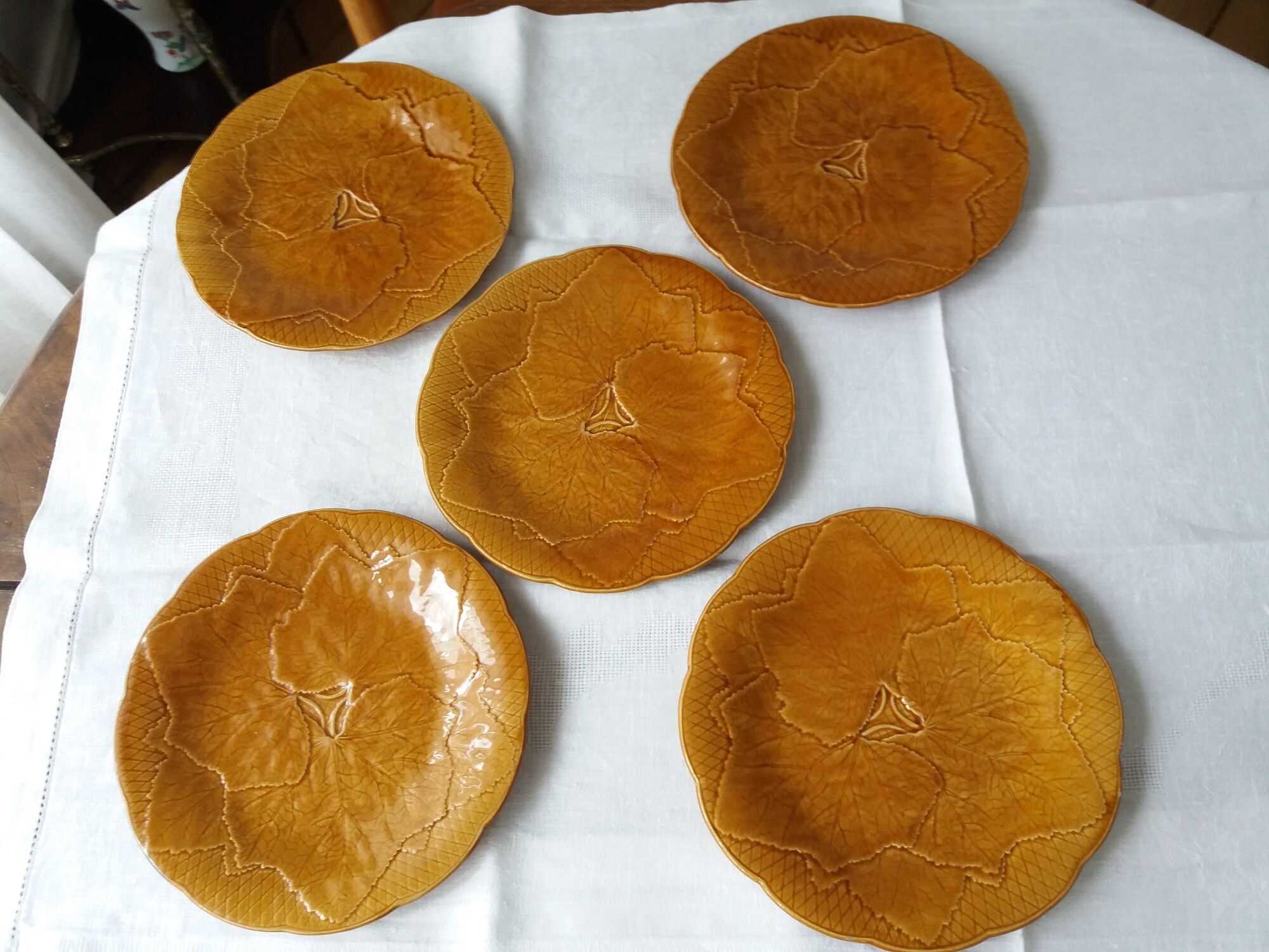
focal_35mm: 28
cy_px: 476
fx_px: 1026
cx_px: 634
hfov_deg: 63.4
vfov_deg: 49.7
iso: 100
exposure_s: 1/33
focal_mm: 3.7
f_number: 1.9
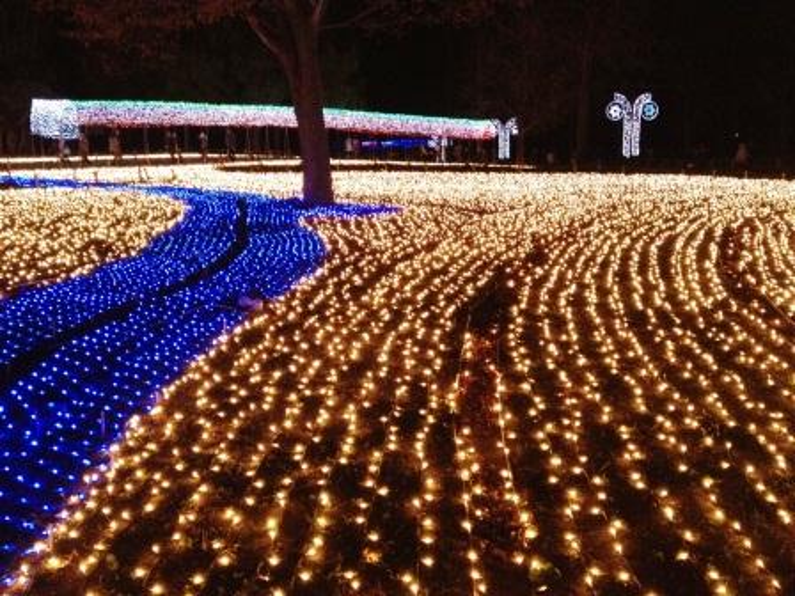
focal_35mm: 35
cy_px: 298
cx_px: 398
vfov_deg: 40.7
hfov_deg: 52.6
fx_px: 804
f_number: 2.4
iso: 500
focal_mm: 4.28
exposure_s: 1/15
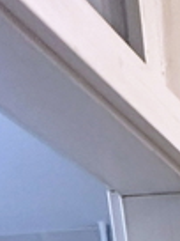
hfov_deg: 10.6
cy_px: 757
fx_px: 770
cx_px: 487
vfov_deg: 10.7
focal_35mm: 111
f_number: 2.2
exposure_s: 1/50
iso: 160
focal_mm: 2.22
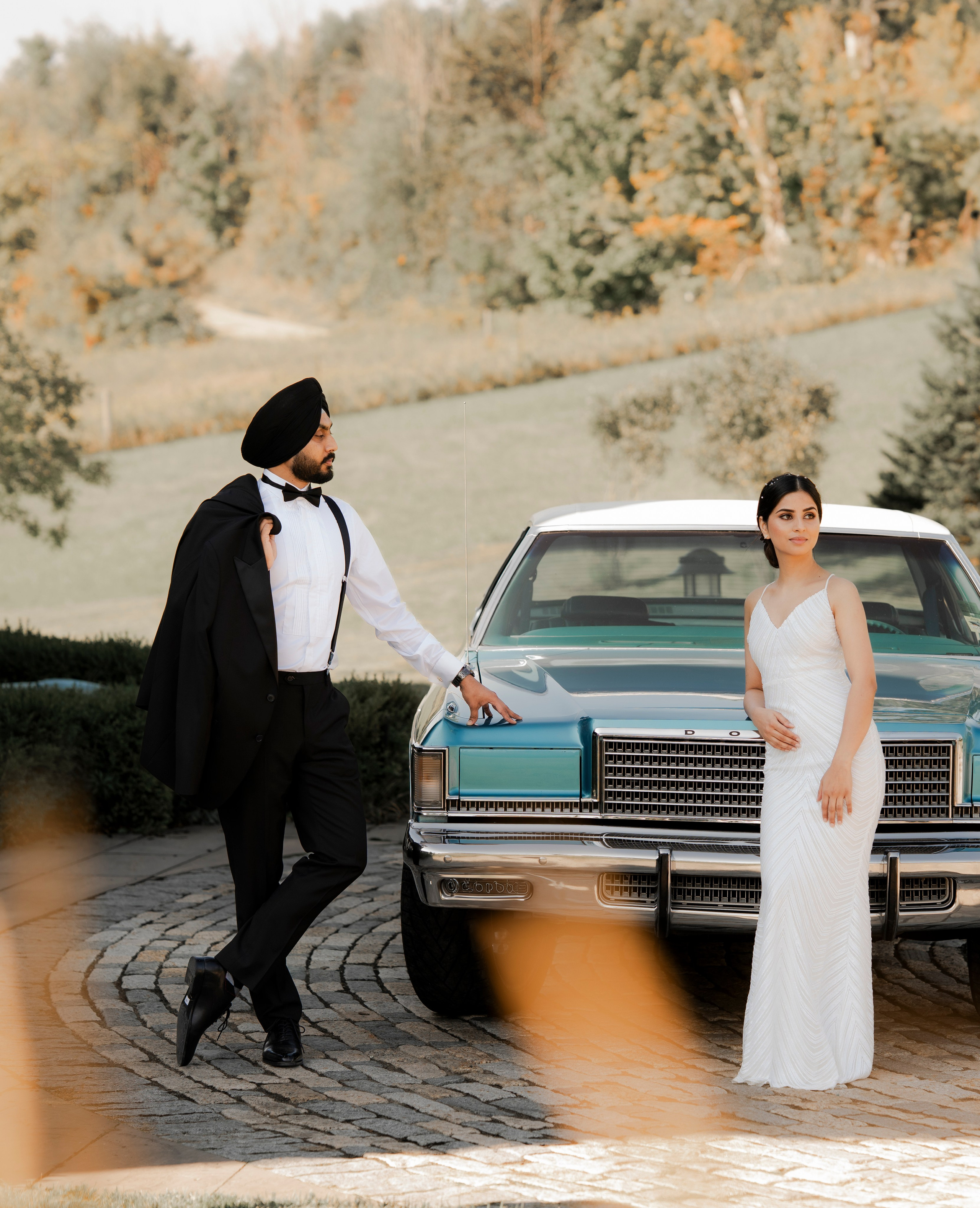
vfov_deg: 15.4
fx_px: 4483
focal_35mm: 125
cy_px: 591
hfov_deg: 12.5
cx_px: 637
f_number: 2.8
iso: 80
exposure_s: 1/400
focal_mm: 85
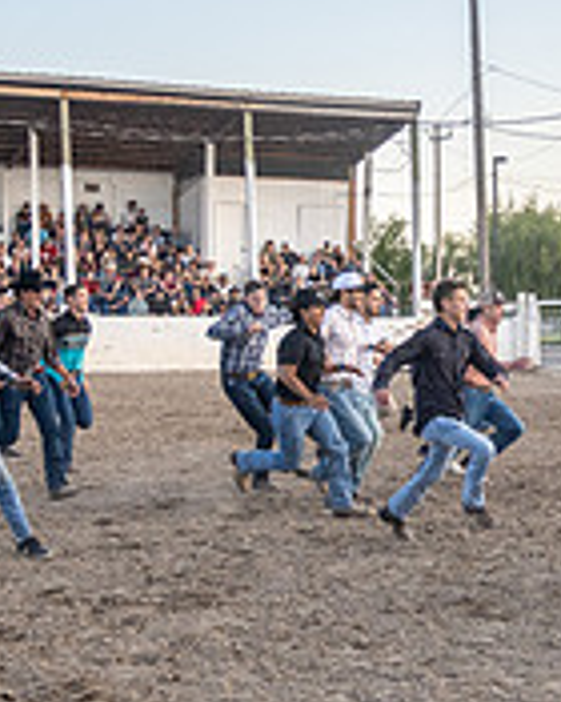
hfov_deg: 16.0
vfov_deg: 20.8
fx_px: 1909
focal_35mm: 92
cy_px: 431
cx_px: 695
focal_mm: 24
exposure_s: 1/1000
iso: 500
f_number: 4
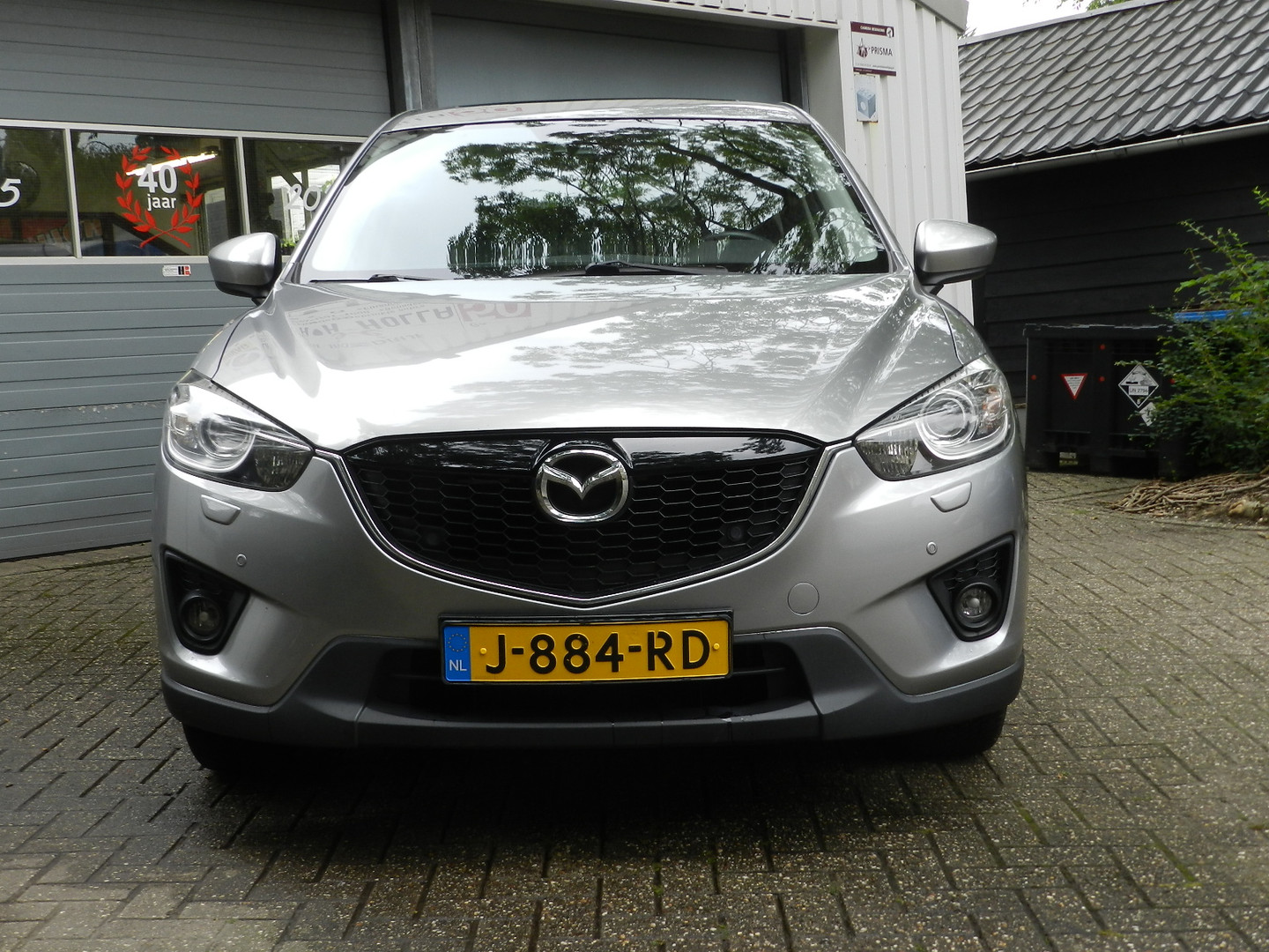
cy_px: 476
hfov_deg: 41.2
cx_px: 634
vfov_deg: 31.5
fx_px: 1686
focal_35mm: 46
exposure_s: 1/125
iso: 160
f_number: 4.2
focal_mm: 8.1
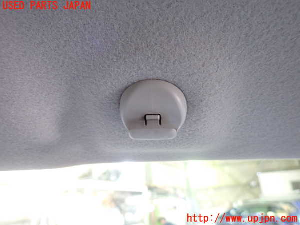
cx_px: 150
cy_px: 112
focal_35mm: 25
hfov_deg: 69.4
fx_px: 217
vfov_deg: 54.9
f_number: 2
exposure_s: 1/25
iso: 800
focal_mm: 4.5
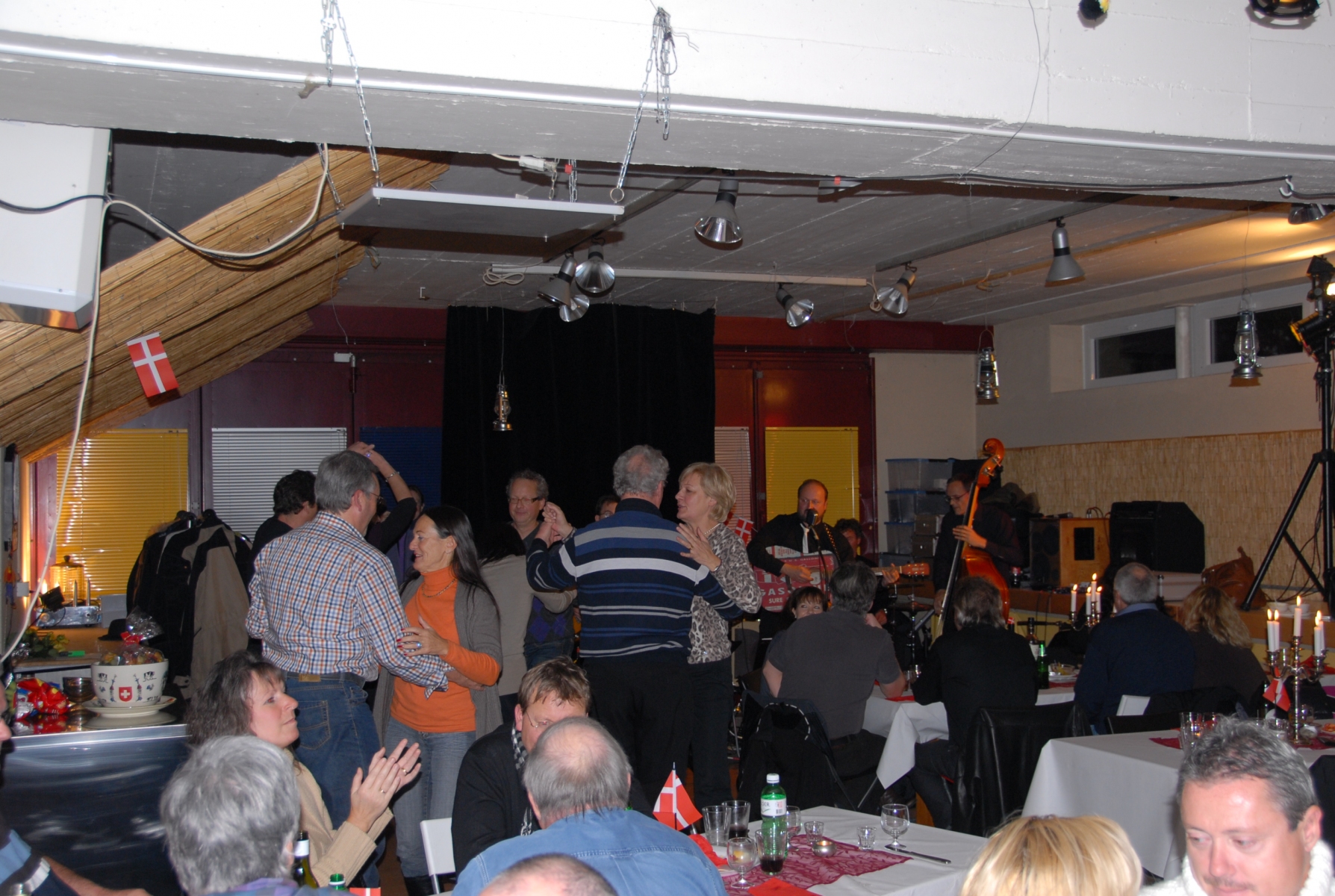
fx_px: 1449
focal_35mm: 39
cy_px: 448
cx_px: 668
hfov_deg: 49.5
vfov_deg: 34.4
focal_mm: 26
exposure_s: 1/60
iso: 320
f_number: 4
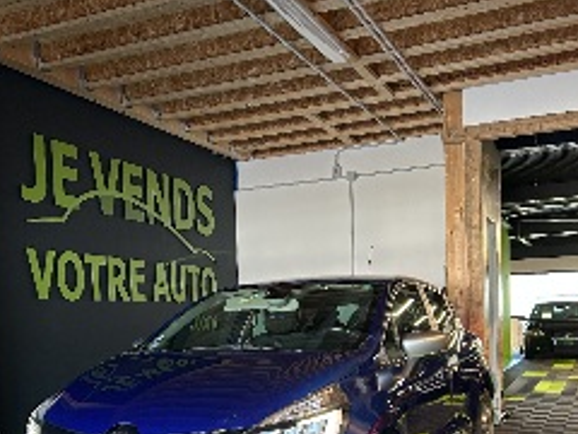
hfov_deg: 42.0
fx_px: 751
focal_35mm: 45
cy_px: 357
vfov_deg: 31.2
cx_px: 248
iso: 160
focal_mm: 5.7
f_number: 1.5
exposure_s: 1/60
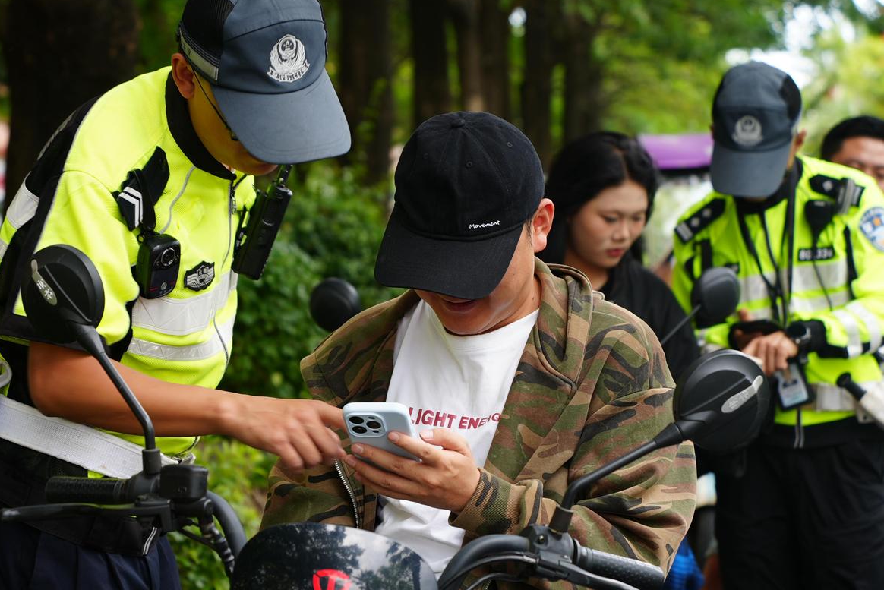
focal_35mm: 88
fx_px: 2162
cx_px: 361
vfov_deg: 15.5
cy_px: 364
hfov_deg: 23.1
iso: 125
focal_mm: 64
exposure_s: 1/80
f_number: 4
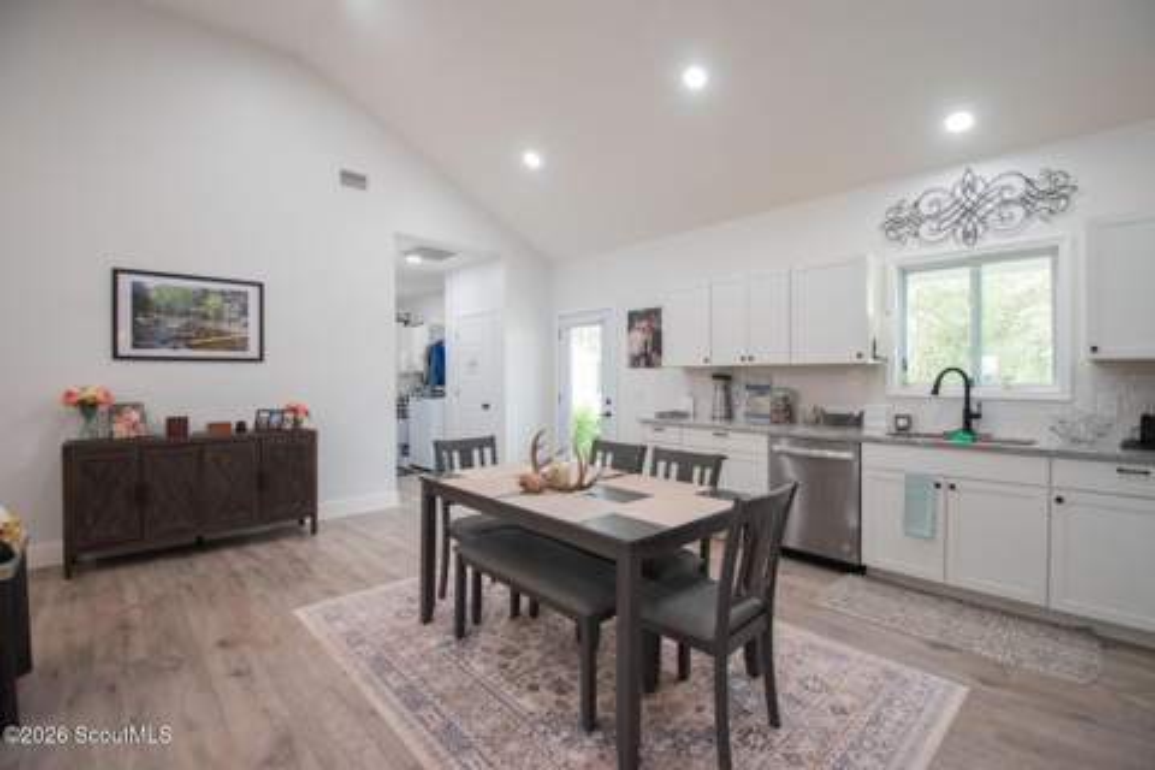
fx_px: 484
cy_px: 385
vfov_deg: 77.0
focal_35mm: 15
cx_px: 578
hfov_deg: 100.1
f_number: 4
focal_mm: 10
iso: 1250
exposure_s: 1/125
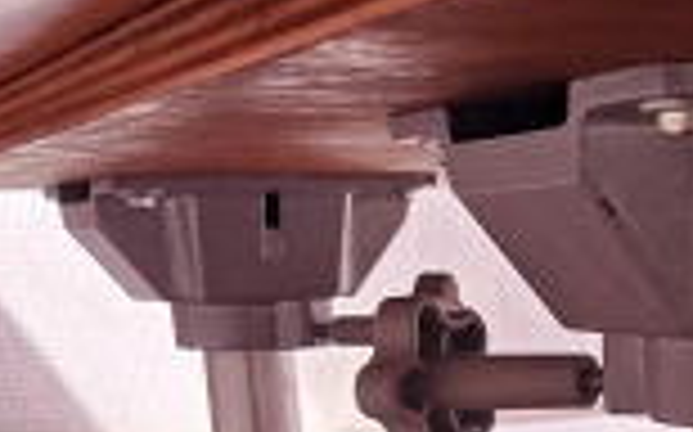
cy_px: 907
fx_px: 1642
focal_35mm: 87
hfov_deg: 23.2
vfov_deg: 12.8
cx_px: 616
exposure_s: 1/120
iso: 160
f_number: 1.7
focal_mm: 6.3
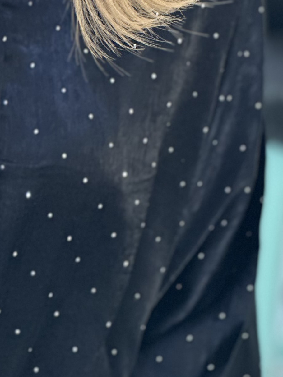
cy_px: -222
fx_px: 2790
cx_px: -60
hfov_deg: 5.8
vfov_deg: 7.6
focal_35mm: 256
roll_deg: -4.5
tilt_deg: -14.6
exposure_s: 1/33
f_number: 2.8
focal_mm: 9
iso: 125
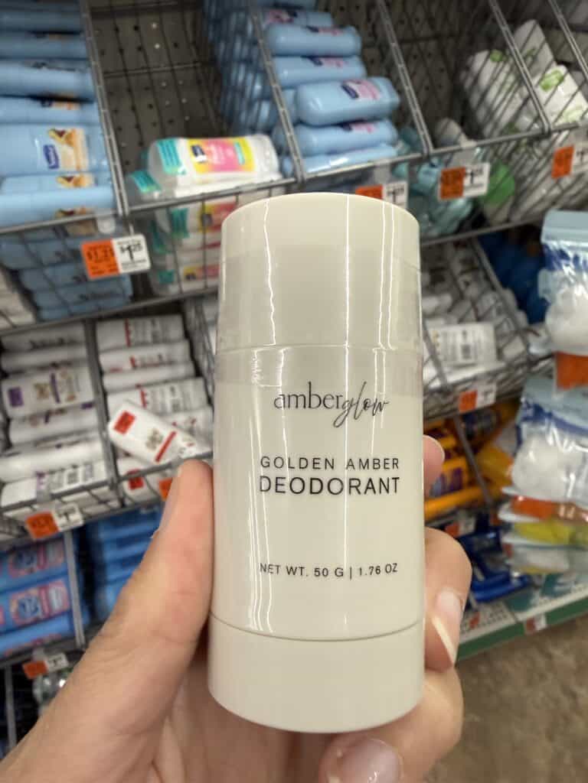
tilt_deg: -35.2
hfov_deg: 56.8
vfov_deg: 71.6
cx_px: 294
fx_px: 544
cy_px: 392
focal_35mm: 24
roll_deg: +4.8
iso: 250
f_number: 2.2
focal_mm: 2.22
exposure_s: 1/120
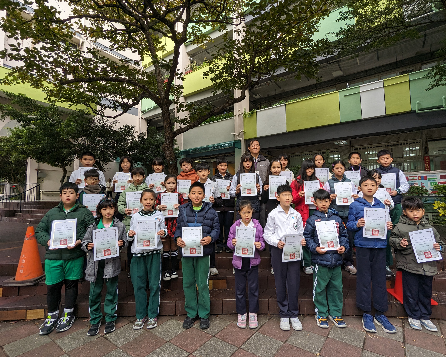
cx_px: 236
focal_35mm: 17
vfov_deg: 77.0
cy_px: 179
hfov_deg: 89.5
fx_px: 224
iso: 50
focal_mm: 2.35
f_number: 2.2
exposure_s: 1/130
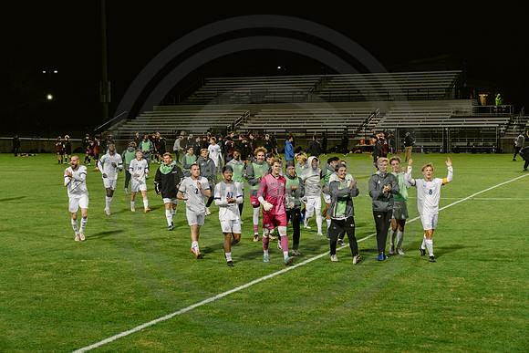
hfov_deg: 28.8
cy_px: 176
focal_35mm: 70
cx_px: 264
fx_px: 1029
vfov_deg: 19.5
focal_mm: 70
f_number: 5.6
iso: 2000
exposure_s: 1/200
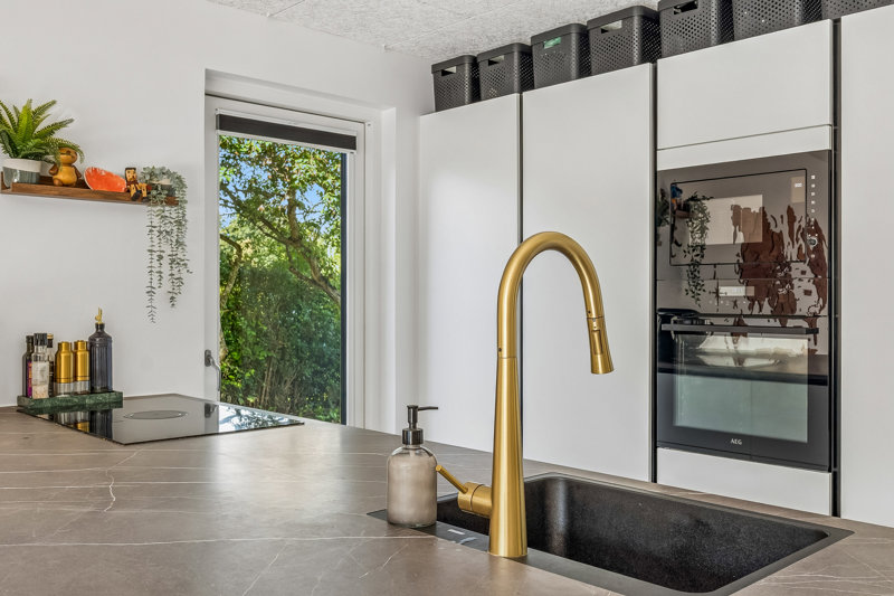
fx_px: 794
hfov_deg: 58.7
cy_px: 298
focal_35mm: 32
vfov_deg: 41.1
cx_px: 447
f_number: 8
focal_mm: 21.5
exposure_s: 1/20
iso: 200
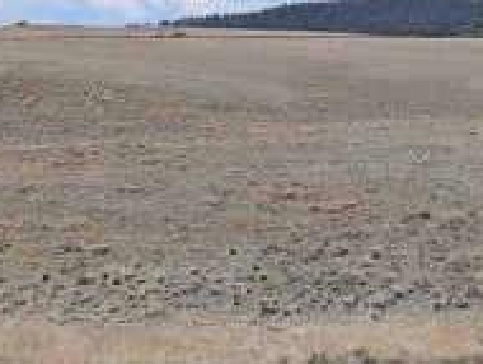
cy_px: 204
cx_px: 343
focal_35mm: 129
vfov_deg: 11.5
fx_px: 1802
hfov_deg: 15.2
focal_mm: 6.9
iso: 21
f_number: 1.68
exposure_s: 1/1355
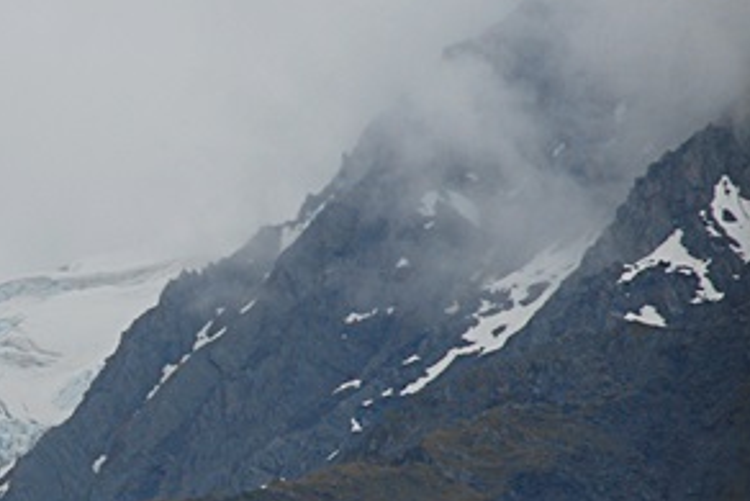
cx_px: -51
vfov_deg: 2.5
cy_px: 290
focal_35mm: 555
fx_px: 11575
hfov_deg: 3.7
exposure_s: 1/2500
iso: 400
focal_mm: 135
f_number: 5.6
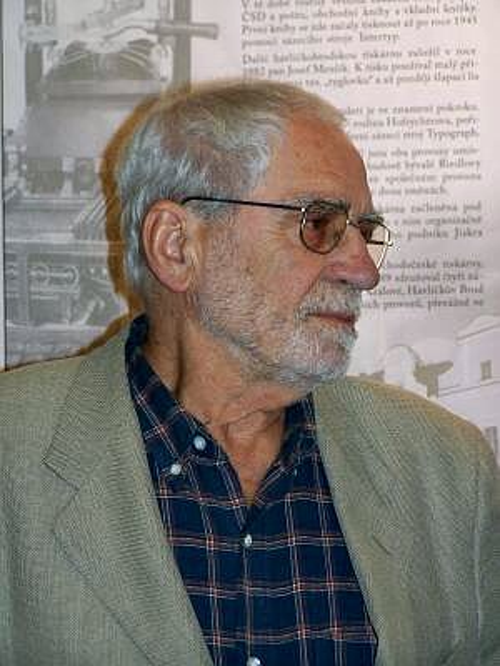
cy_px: 333
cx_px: 250
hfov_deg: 9.3
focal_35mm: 159
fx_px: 3062
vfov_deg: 12.4
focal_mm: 26.4
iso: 80
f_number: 3.2
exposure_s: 1/125
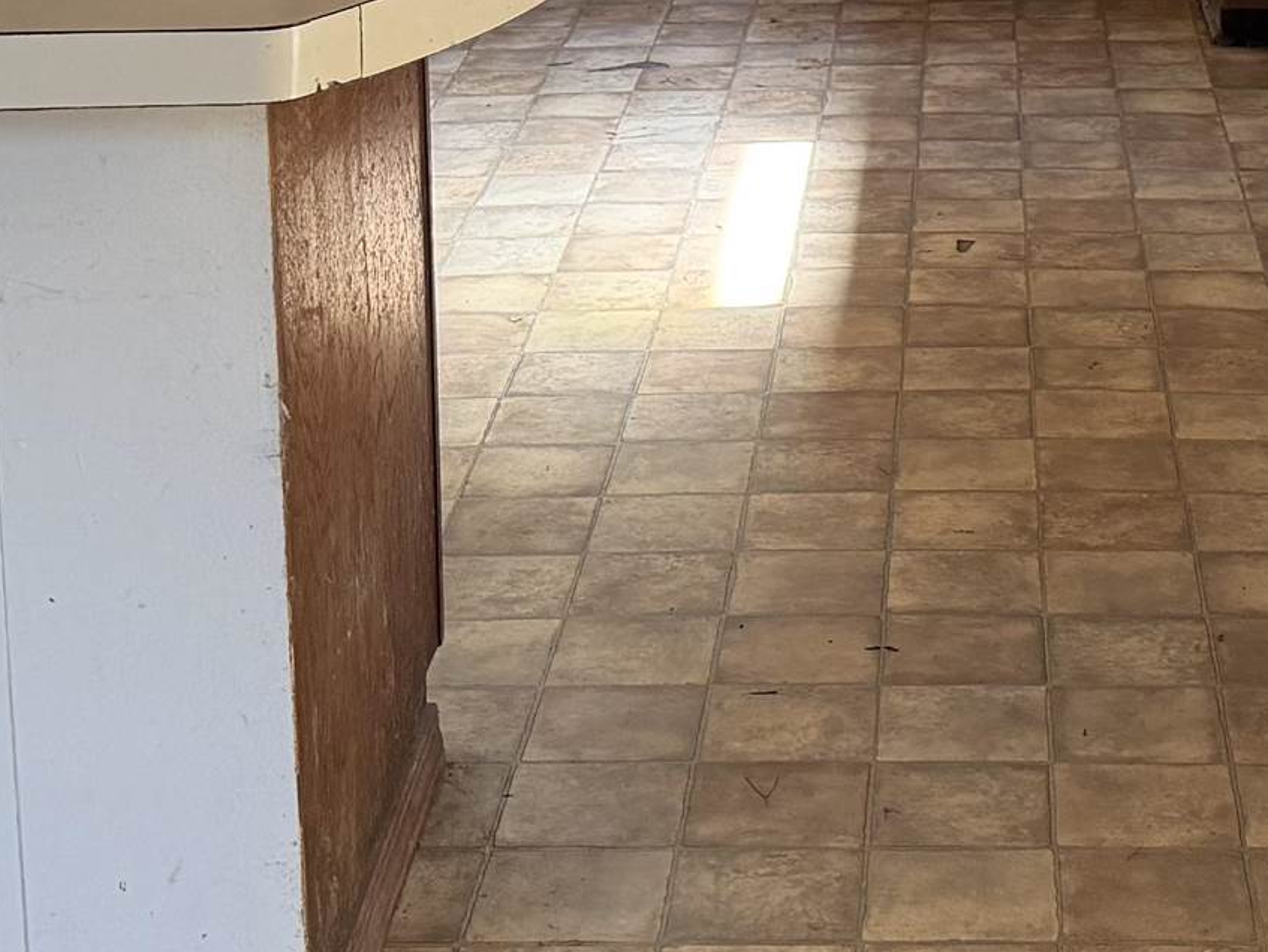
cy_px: -385
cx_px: 928
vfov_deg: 15.9
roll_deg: +1.5
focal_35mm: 87
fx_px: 3188
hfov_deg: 22.3
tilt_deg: -4.7
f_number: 1.78
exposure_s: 1/70
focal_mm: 6.76
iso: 200
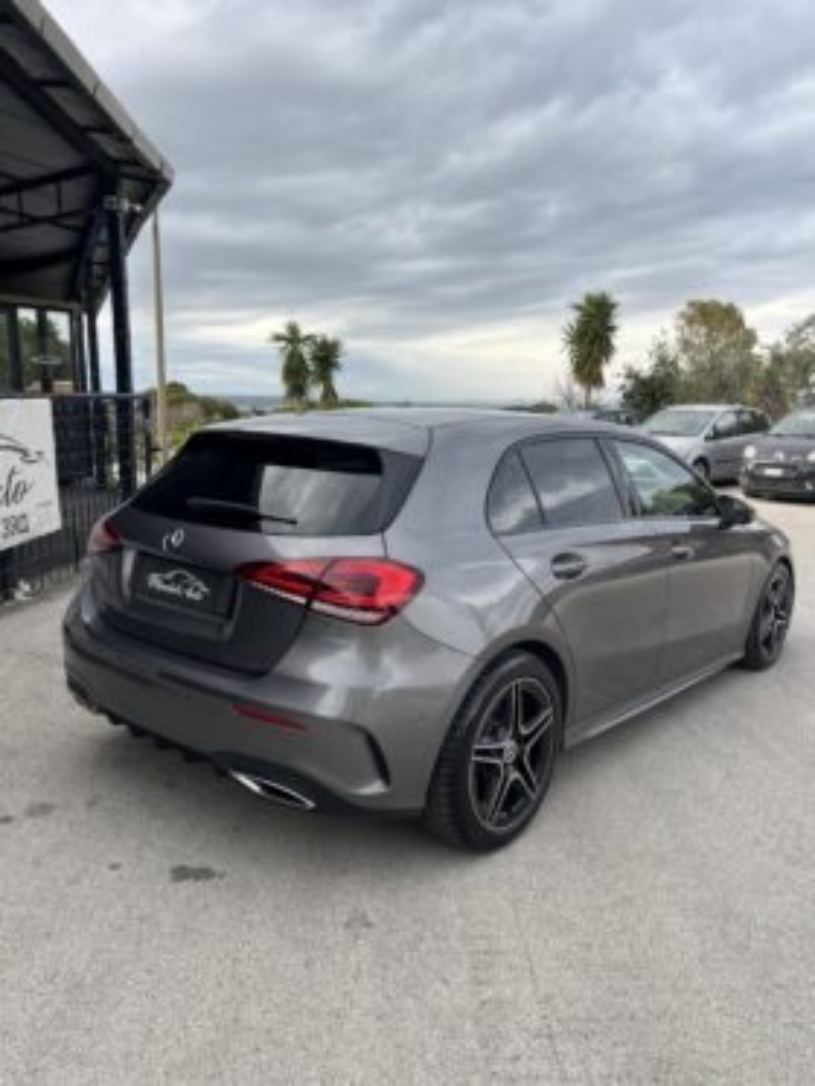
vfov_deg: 67.3
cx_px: 408
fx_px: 816
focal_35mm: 26
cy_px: 543
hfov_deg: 53.1
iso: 50
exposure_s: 1/506
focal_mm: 5.1
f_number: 1.6
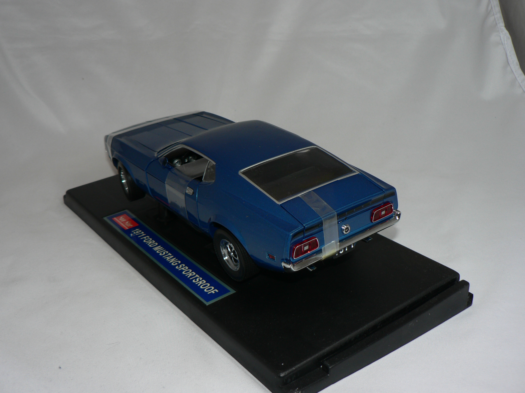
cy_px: 196
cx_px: 262
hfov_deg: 47.9
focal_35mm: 39
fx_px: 591
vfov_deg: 36.8
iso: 80
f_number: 2.8
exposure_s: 1/60
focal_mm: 6.5
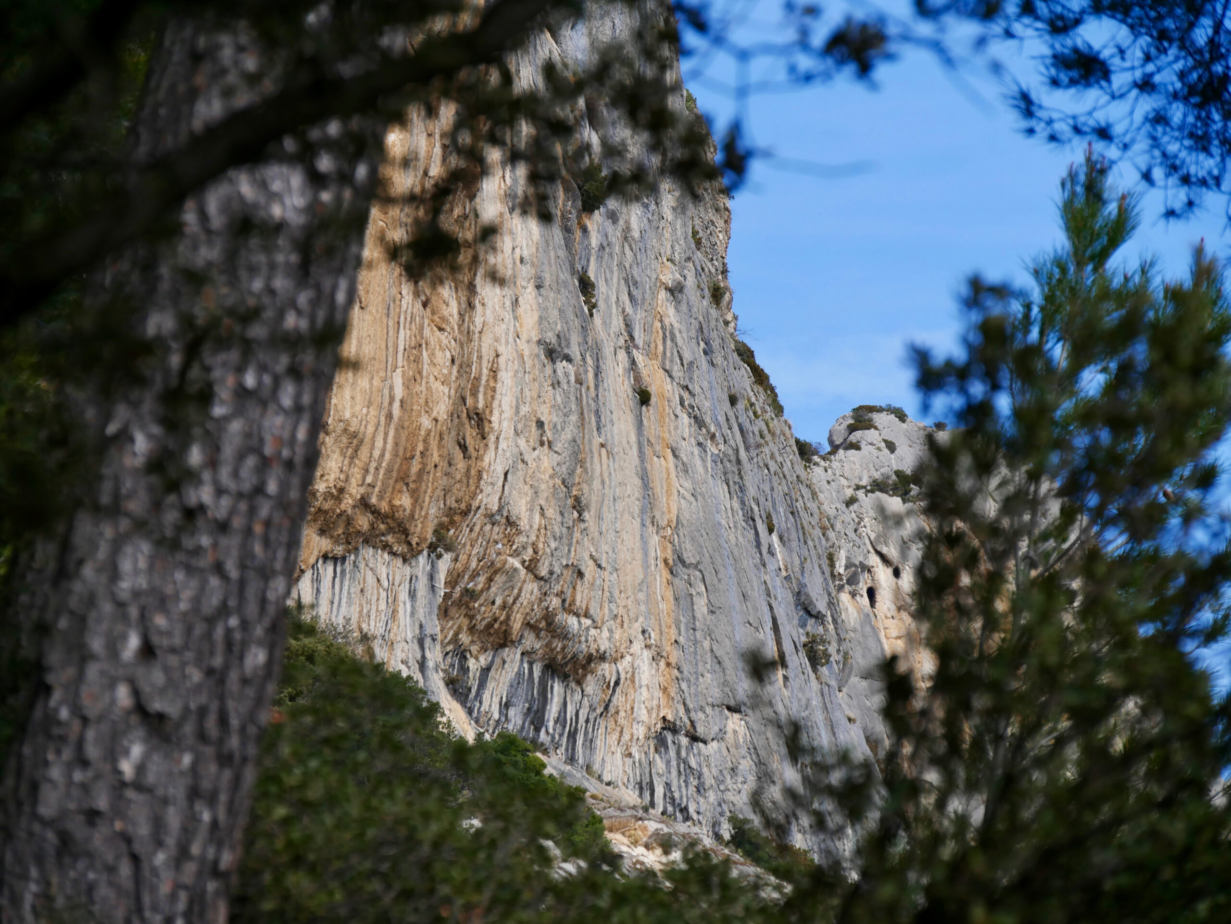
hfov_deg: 10.2
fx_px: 6902
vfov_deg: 7.7
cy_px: 462
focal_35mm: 194
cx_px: 616
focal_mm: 97
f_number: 6.3
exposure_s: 1/640
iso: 200
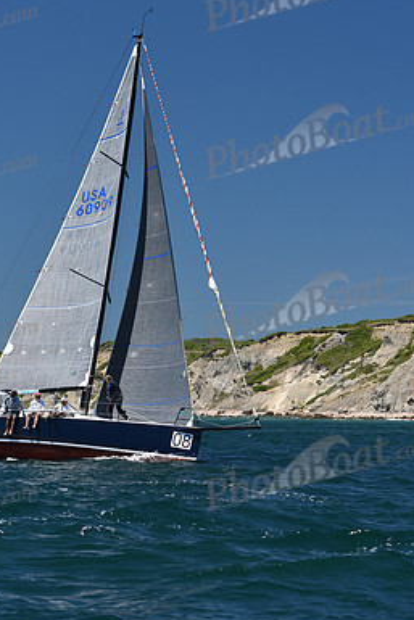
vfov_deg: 16.0
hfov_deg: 10.7
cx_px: 122
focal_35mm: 128
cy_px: 245
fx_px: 2206
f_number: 5
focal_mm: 85
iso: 250
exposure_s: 1/800
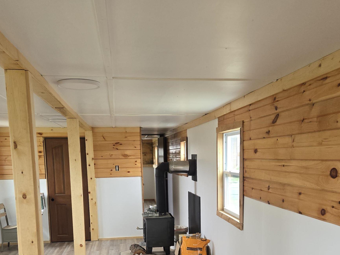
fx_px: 403
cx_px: 179
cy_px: 215
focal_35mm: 41
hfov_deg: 45.8
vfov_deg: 33.8
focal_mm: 5.4
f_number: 1.8
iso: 160
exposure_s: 1/120
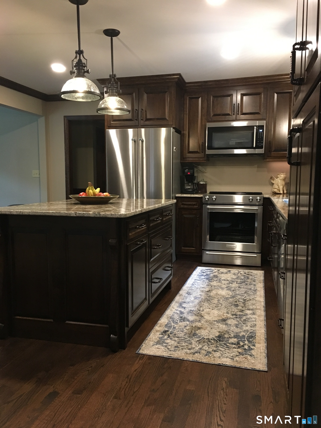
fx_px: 359
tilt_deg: -5.8
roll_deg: -0.1
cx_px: 160
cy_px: 214
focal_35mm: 29
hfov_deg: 48.2
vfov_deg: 61.7
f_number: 2.2
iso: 200
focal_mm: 4.15
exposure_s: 1/15
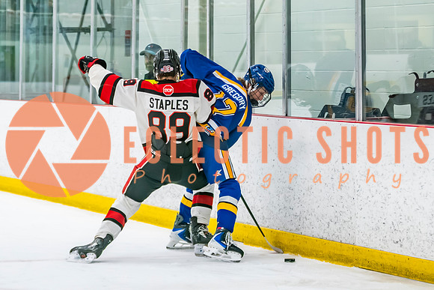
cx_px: 183
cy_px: 144
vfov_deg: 8.2
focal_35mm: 167
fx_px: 2012
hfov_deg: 12.3
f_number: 2.8
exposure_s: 1/640
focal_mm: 80
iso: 2500
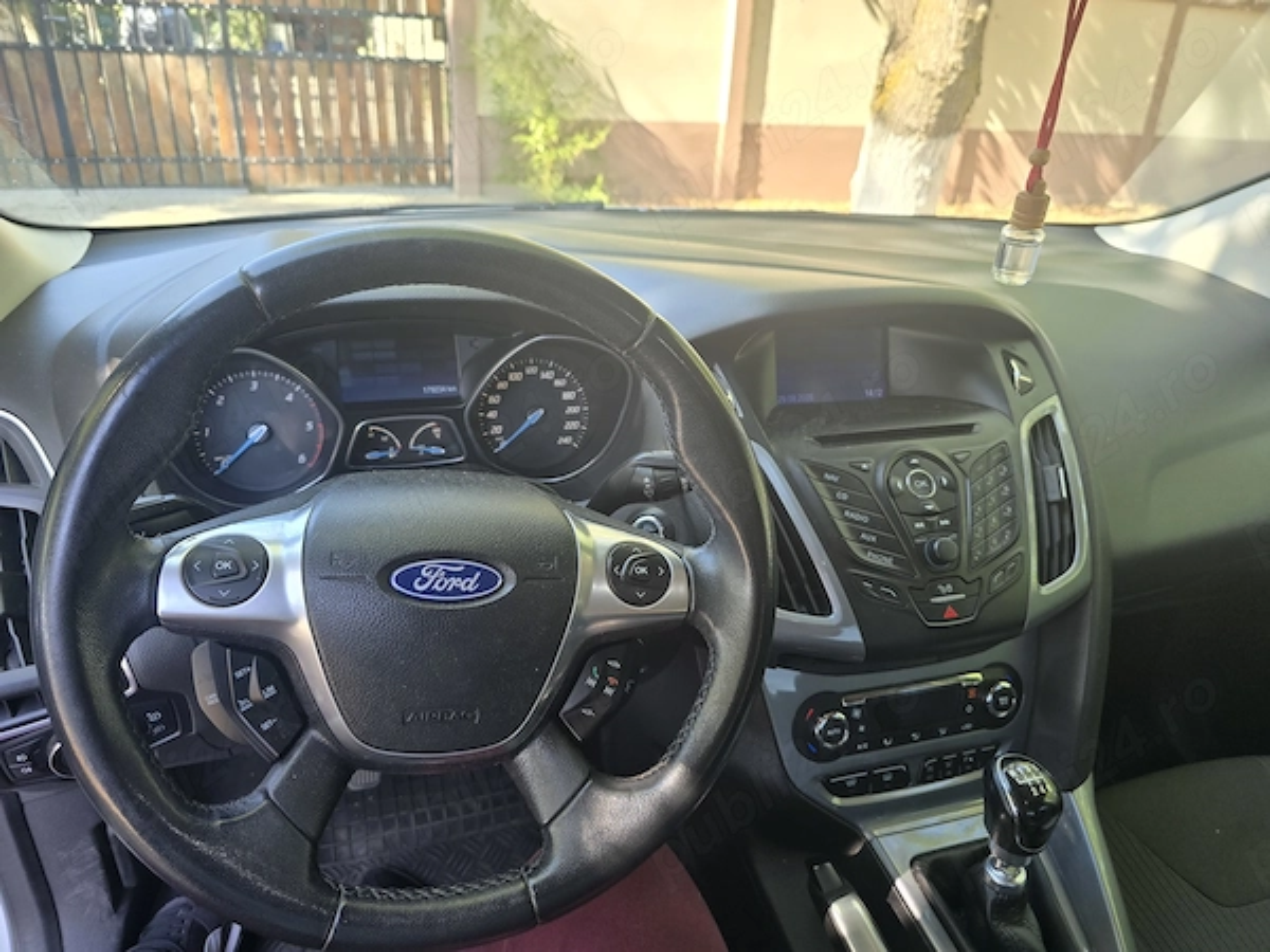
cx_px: 635
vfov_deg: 58.9
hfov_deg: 73.9
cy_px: 476
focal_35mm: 23
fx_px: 844
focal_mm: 6.3
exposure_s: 1/180
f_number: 1.7
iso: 80
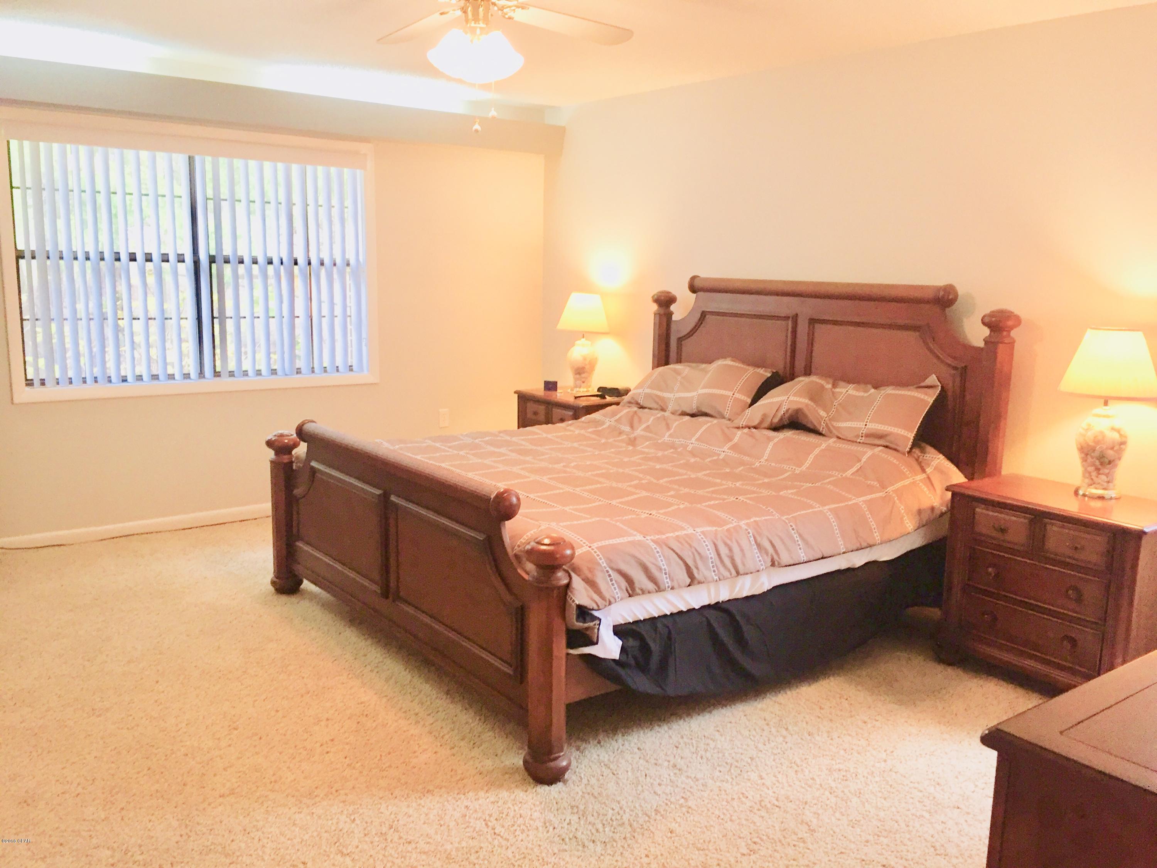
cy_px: 434
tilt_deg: -4.8
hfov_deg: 61.7
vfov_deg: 48.2
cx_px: 578
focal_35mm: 29
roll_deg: -1.0
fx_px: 969
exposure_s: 1/30
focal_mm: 4.15
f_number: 2.2
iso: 50
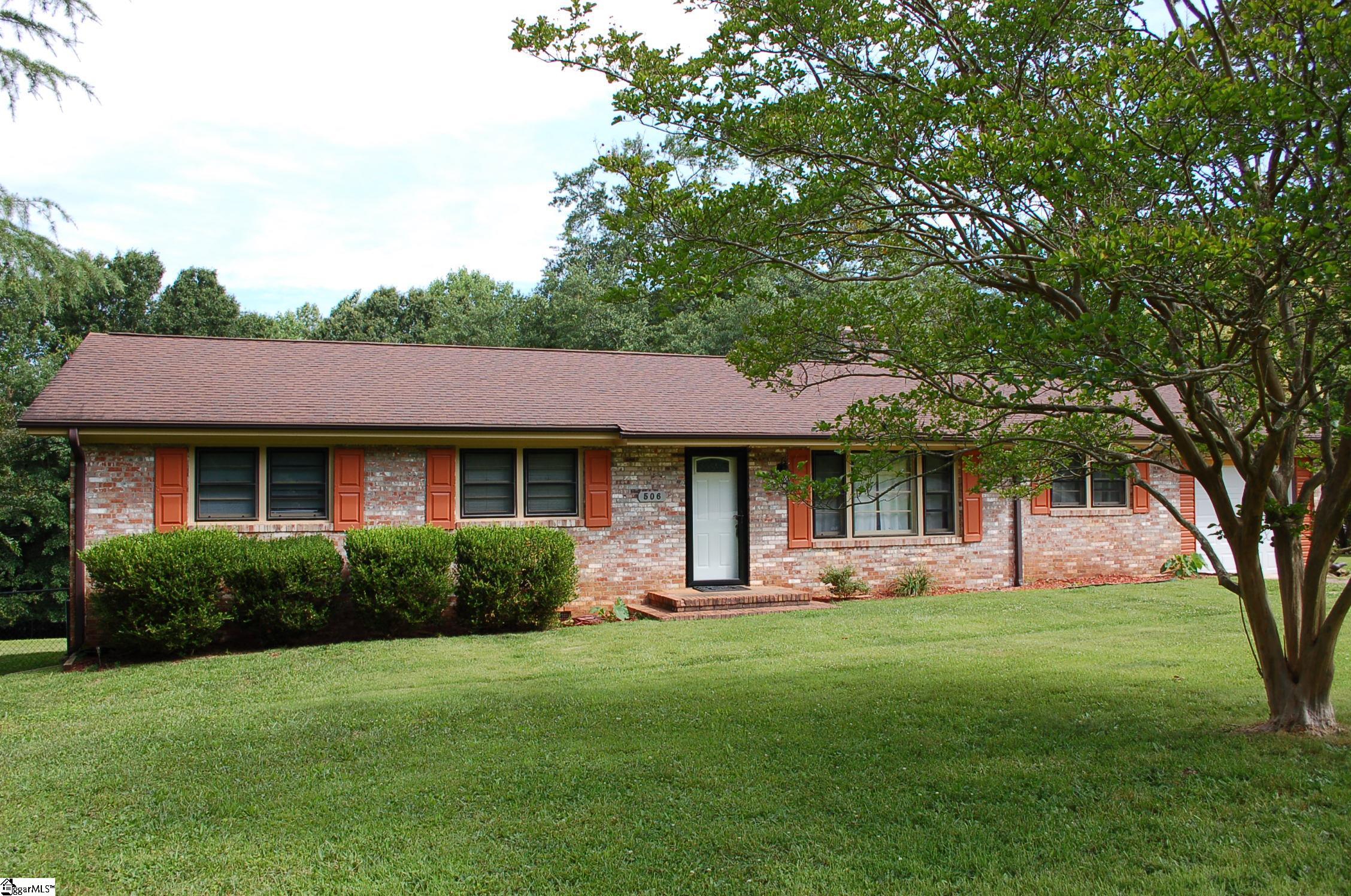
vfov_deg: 47.8
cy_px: 448
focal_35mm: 27
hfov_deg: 67.5
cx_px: 676
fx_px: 1012
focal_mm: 18
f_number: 8
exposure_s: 1/250
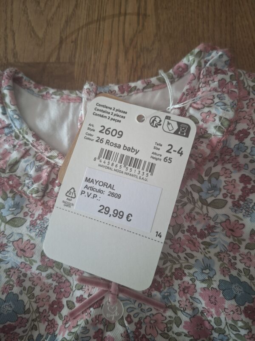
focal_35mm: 23
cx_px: 128
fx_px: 226
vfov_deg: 73.9
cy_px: 170
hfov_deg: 58.9
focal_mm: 5.54
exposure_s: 1/33
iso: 250
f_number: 1.8
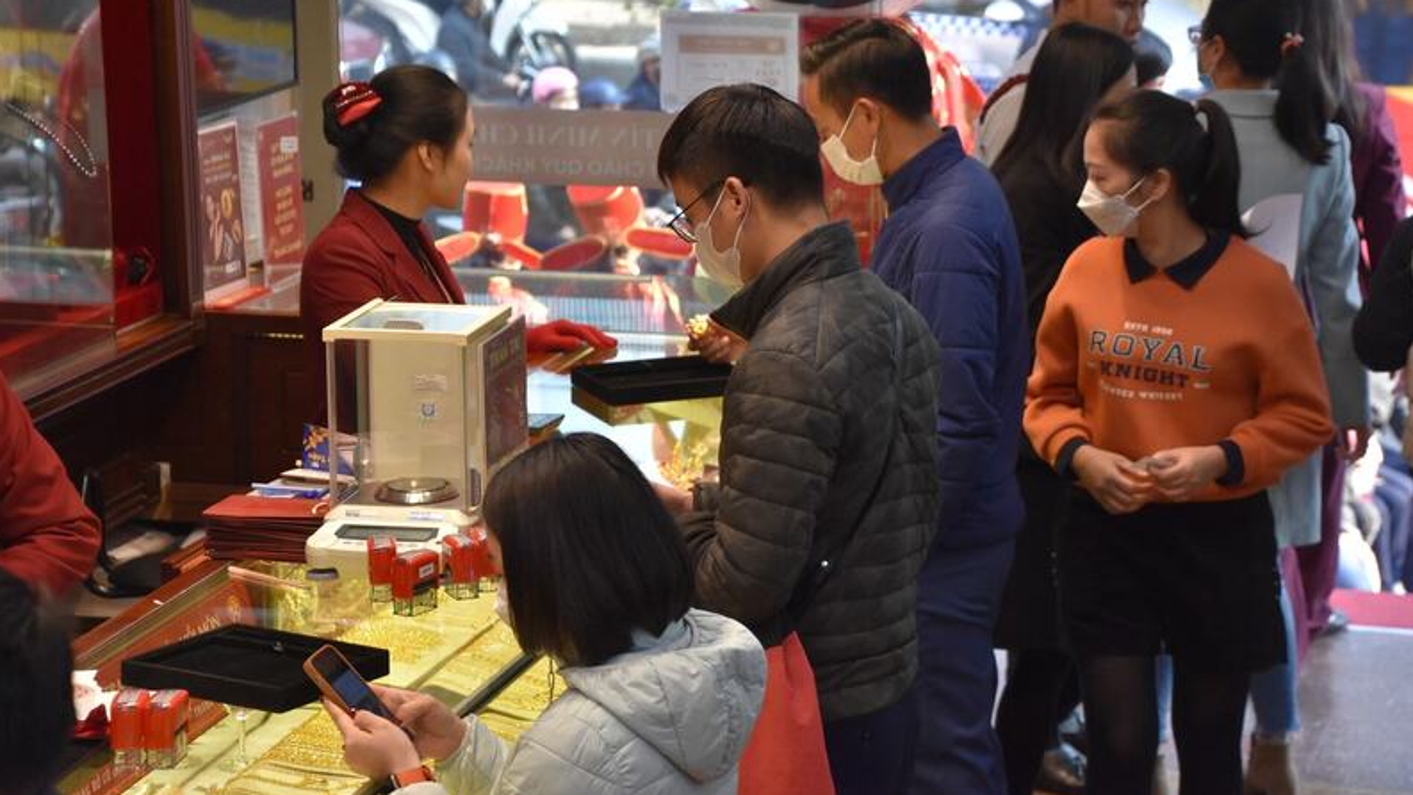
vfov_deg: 10.9
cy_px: 324
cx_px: 702
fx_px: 4159
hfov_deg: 19.3
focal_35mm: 111
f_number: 5
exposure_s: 1/250
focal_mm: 70
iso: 1400
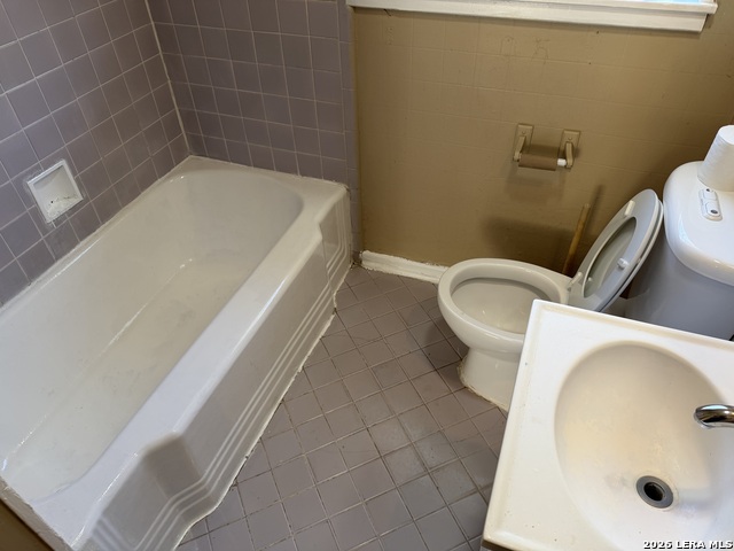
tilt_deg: -42.3
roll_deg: +2.7
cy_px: 276
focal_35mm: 24
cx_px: 367
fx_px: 509
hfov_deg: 71.6
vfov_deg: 56.8
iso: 125
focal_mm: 6.76
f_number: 1.78
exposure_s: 1/60
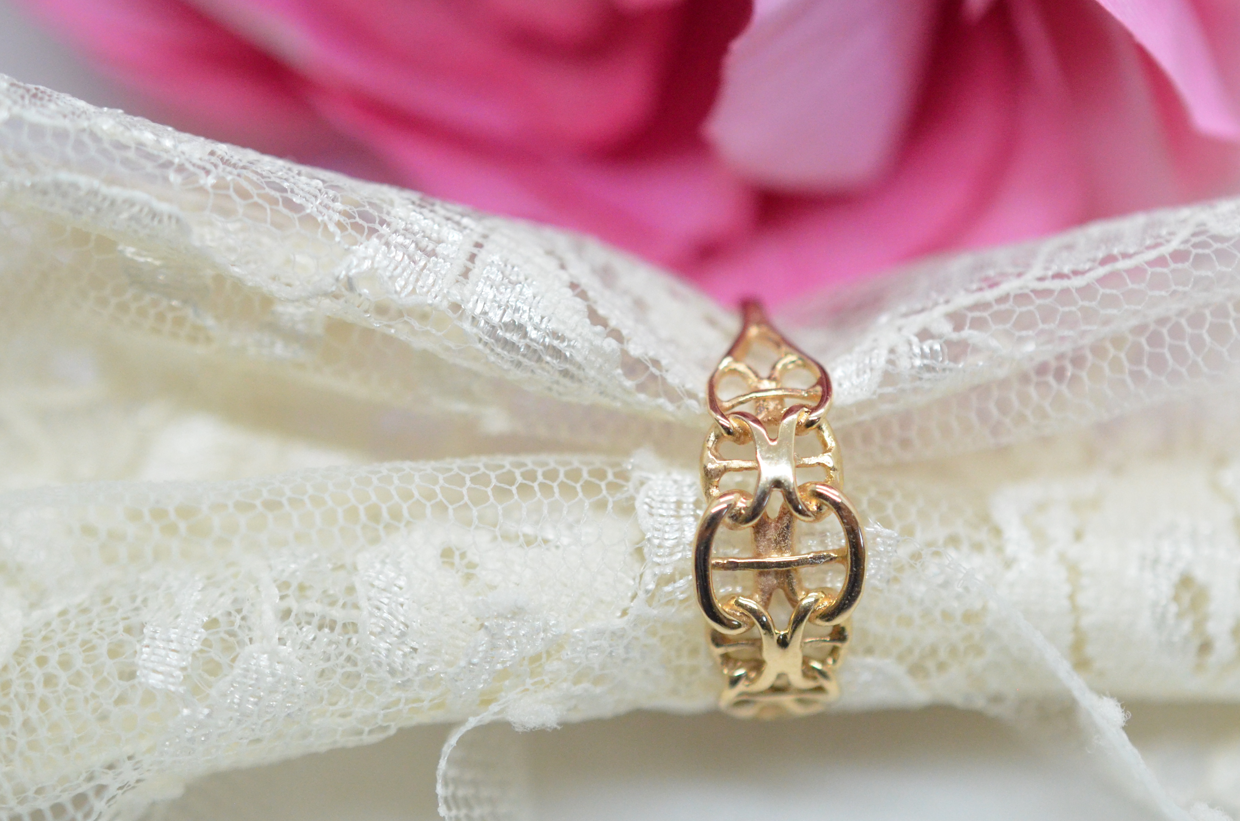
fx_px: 2818
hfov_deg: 24.7
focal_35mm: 82
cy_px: 516
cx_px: 786
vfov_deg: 16.6
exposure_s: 1/2000
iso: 3200
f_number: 4
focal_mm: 40
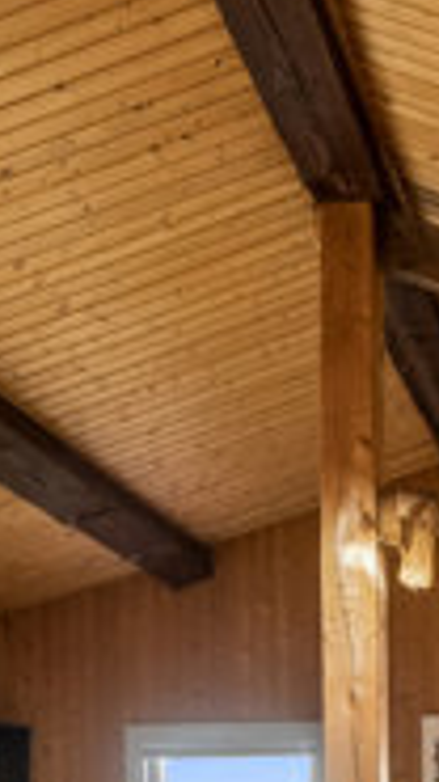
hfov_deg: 16.2
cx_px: 654
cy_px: 924
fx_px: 1408
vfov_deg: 27.5
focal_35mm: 68
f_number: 8
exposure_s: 1/13
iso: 200
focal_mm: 10
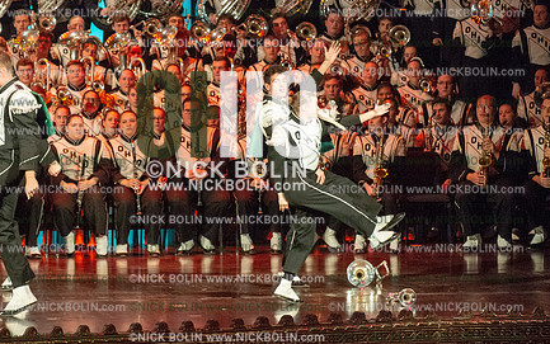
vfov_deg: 5.1
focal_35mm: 259
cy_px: 131
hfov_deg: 8.1
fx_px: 3884
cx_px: 226
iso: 8000
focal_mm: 190
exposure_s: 1/320
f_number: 5.6
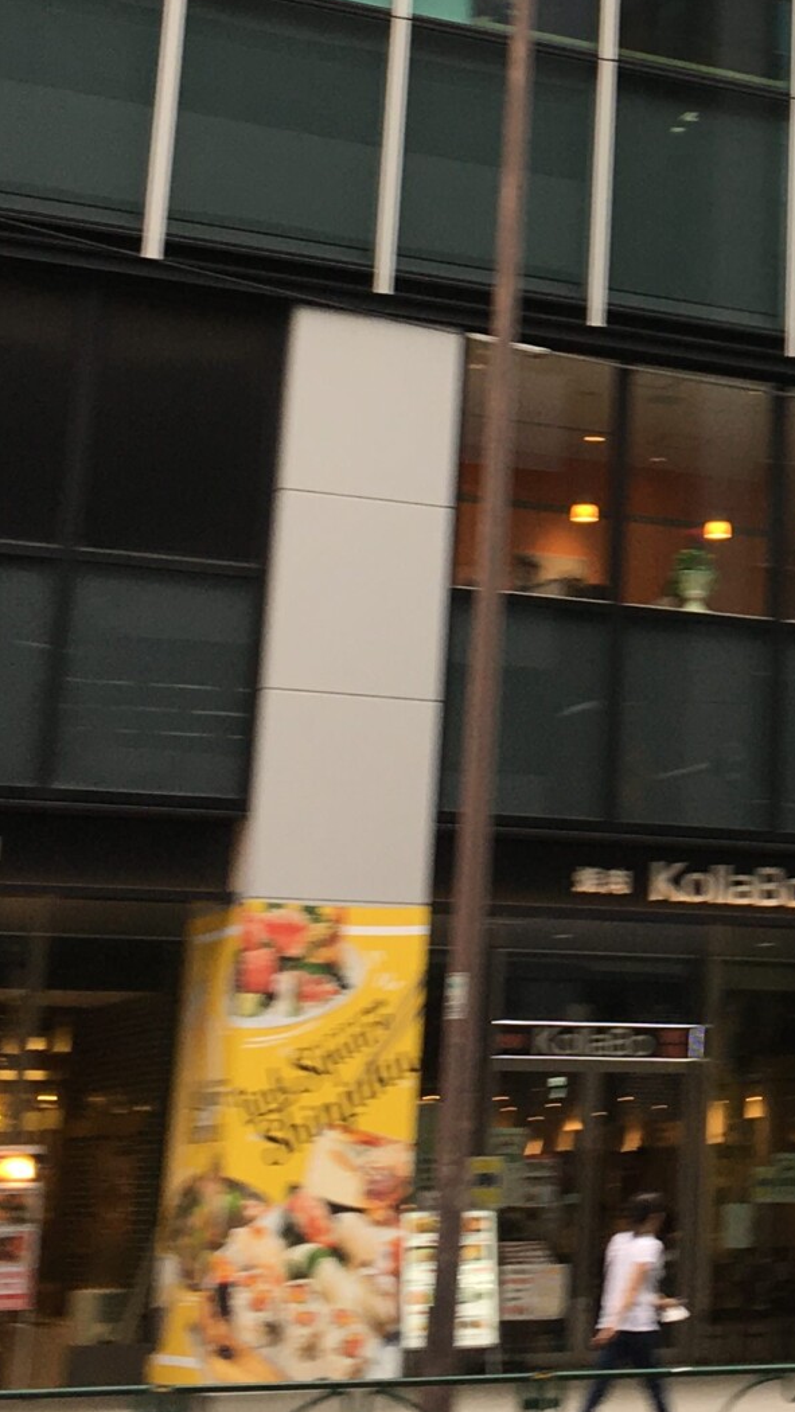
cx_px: 1030
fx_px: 2884
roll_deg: -1.5
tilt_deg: +20.4
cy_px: 241
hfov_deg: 15.0
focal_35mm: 77
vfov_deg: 26.9
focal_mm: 4.15
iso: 32
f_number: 2.2
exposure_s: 1/120
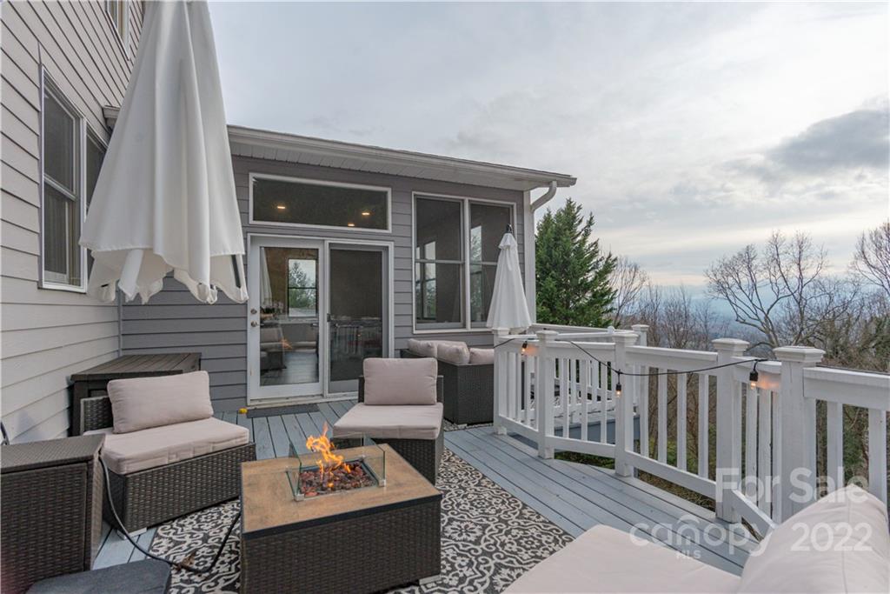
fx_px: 420
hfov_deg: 93.3
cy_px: 297
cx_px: 445
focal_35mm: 17
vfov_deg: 70.5
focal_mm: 17
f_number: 7.1
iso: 400
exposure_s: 1/1000
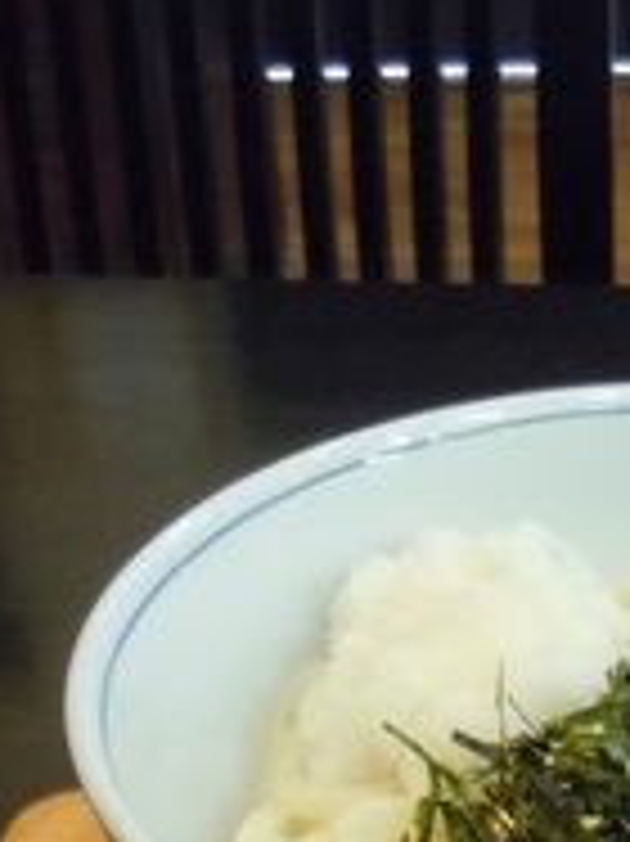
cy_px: 1011
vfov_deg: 19.6
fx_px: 2284
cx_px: 747
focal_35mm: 94
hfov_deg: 15.2
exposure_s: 1/25
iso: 800
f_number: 4
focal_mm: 5.9
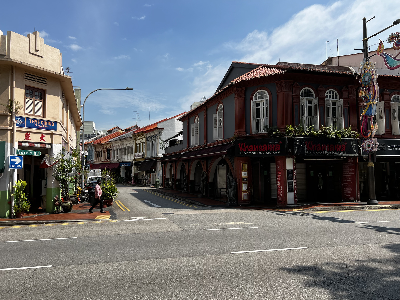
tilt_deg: +2.7
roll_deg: +0.7
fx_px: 300
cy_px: 150
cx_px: 200
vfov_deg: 53.1
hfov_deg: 67.3
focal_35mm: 26
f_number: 1.5
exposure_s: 1/4630
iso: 50
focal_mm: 5.7
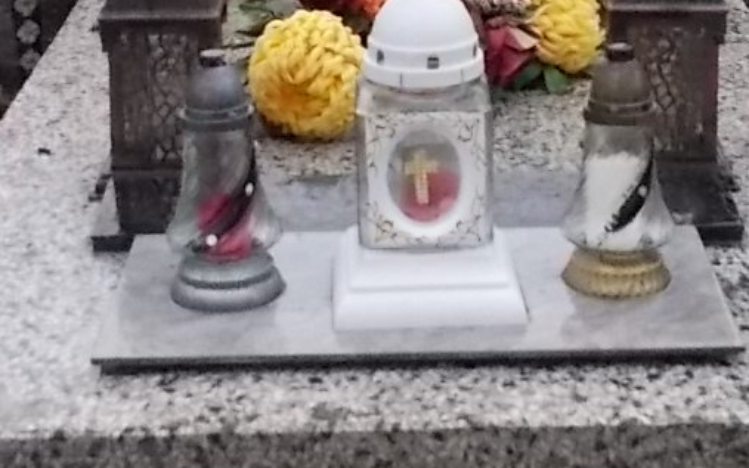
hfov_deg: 23.8
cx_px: 399
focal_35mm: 87
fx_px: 1776
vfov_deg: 14.8
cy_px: 22
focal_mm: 4.6
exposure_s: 1/320
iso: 400
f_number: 3.2
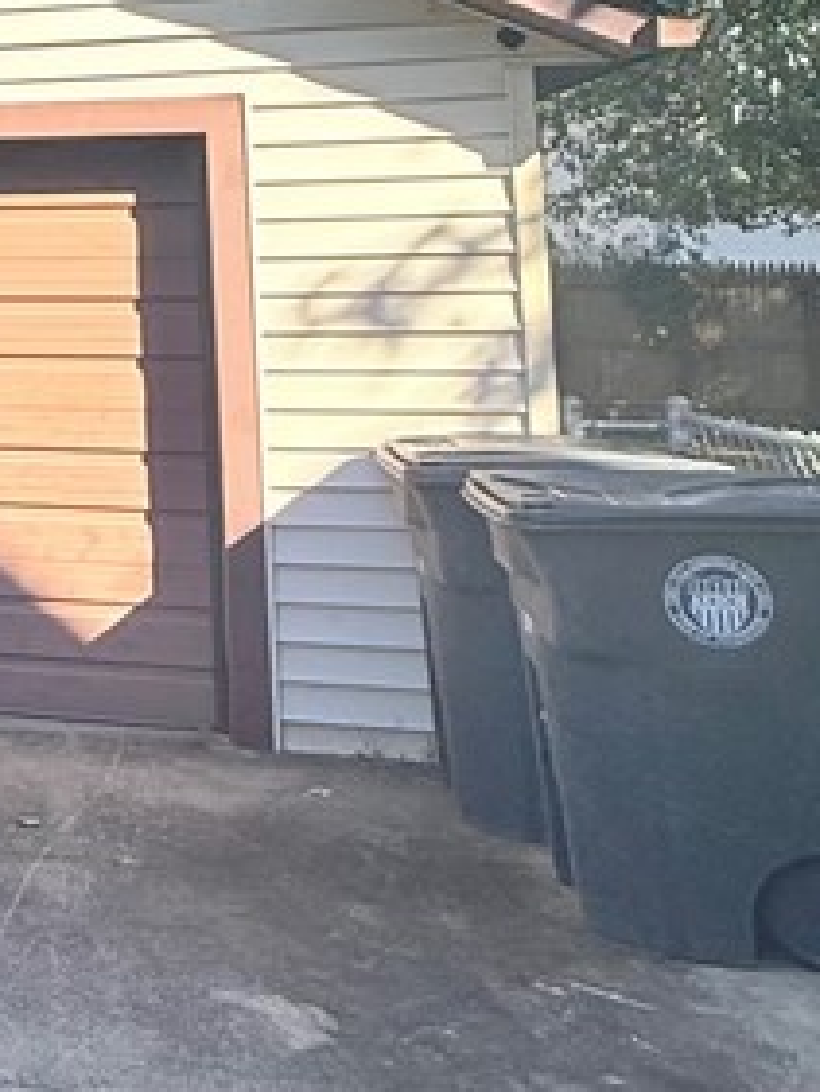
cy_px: 163
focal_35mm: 51
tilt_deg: +4.7
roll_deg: +0.5
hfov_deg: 22.3
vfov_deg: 35.8
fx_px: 1610
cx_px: -486
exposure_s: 1/686
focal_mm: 2.22
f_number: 2.2
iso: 64
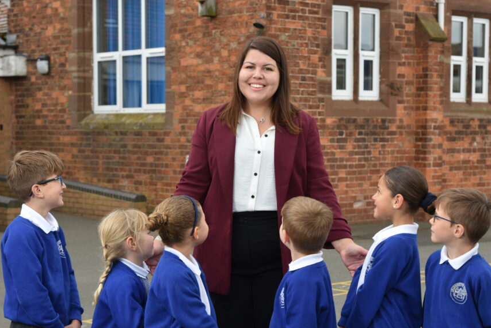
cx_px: 253
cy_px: 160
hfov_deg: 24.2
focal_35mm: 84
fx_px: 1146
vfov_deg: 16.3
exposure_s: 1/100
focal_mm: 70
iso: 125
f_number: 5.6
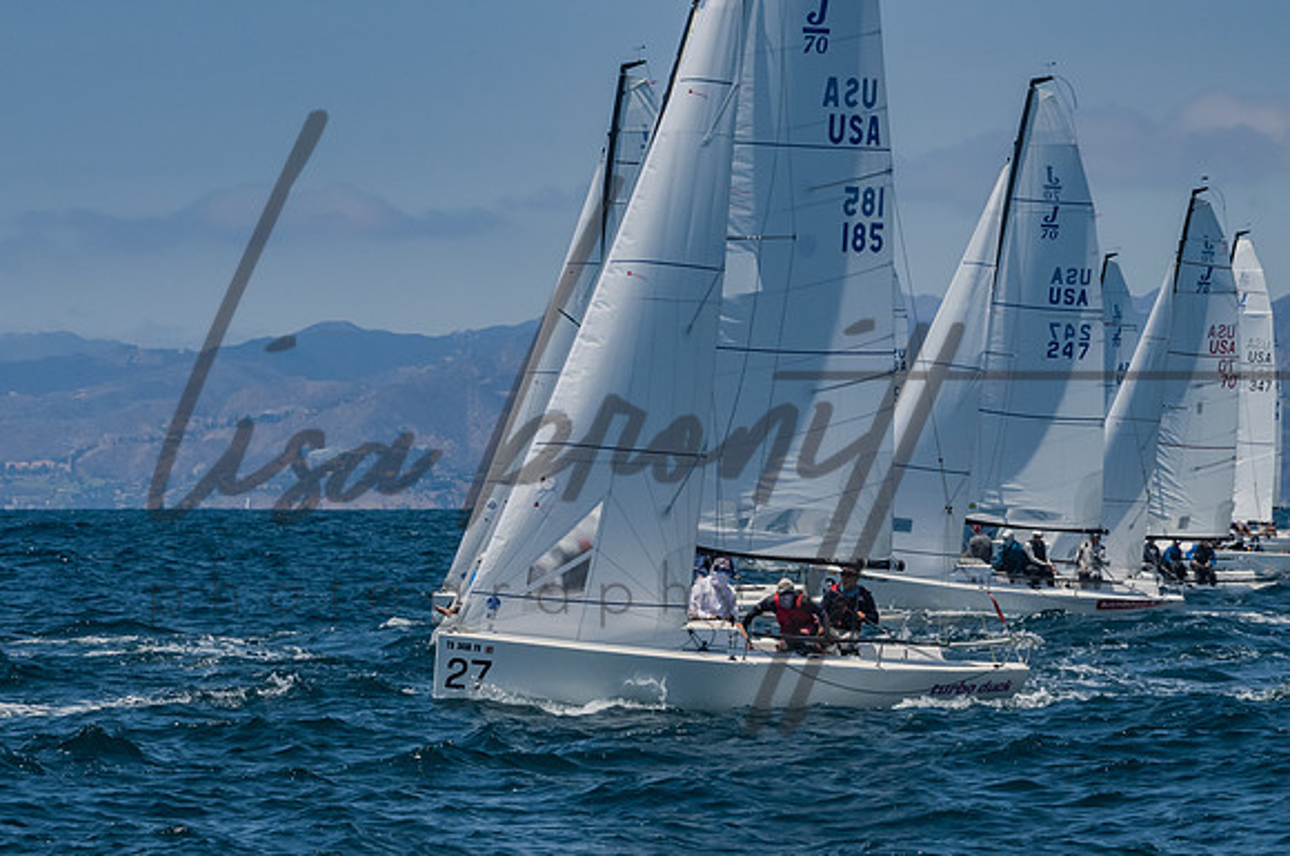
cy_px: 473
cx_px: 579
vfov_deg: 6.4
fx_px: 7697
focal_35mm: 215
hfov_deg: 9.6
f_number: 14
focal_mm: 130
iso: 640
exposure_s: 1/1250
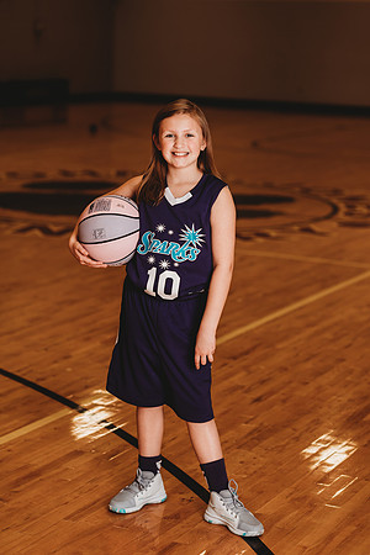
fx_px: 1310
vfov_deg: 23.9
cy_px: 278
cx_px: 185
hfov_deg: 16.1
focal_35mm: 85
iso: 100
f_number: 2.5
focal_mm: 85
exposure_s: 1/160
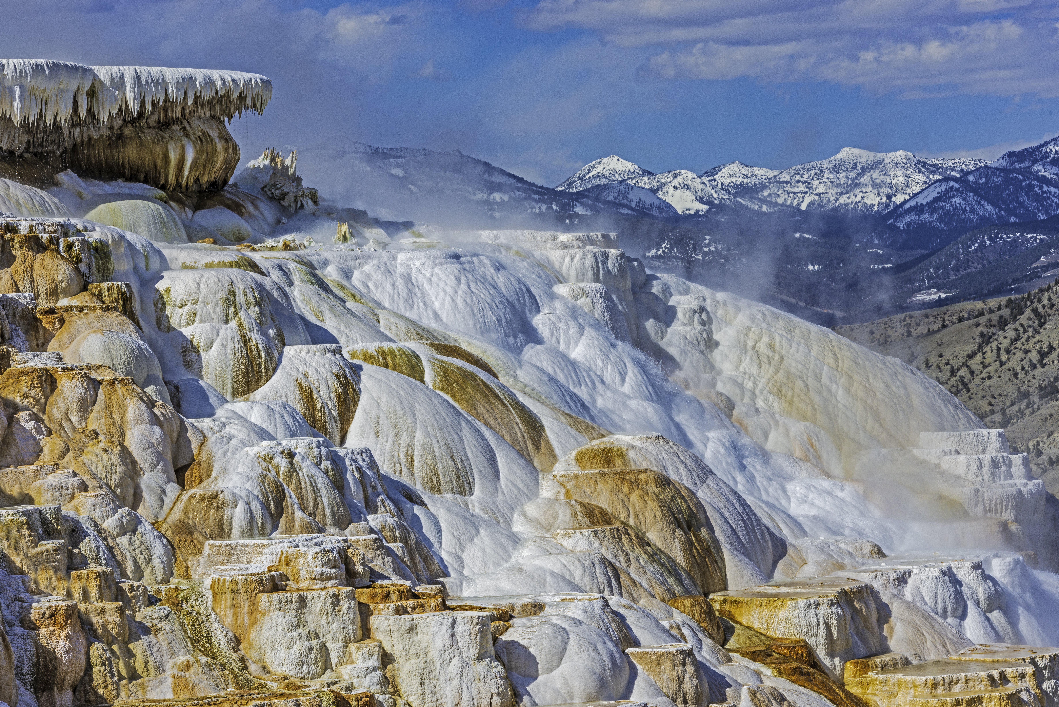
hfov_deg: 16.8
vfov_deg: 11.2
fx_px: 3590
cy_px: 354
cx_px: 530
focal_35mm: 122
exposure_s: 1/200
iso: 200
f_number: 16
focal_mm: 122
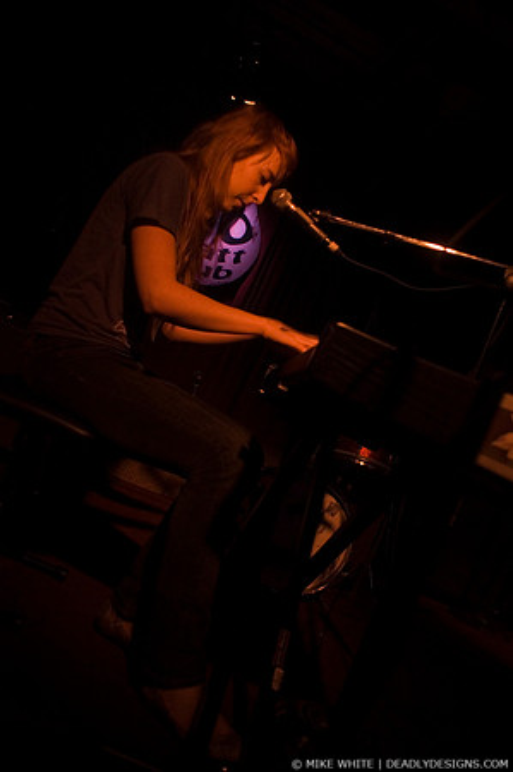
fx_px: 643
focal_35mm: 30
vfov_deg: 62.0
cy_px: 386
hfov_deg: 43.5
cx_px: 256
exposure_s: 1/25
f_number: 2.8
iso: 800
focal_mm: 20
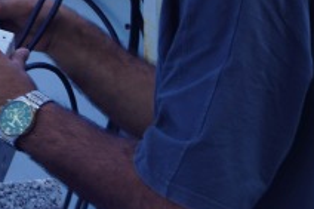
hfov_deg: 6.5
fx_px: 2745
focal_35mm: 315
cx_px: 68
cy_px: 16
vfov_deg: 4.4
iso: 100
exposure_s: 1/125
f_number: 7.1
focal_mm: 70
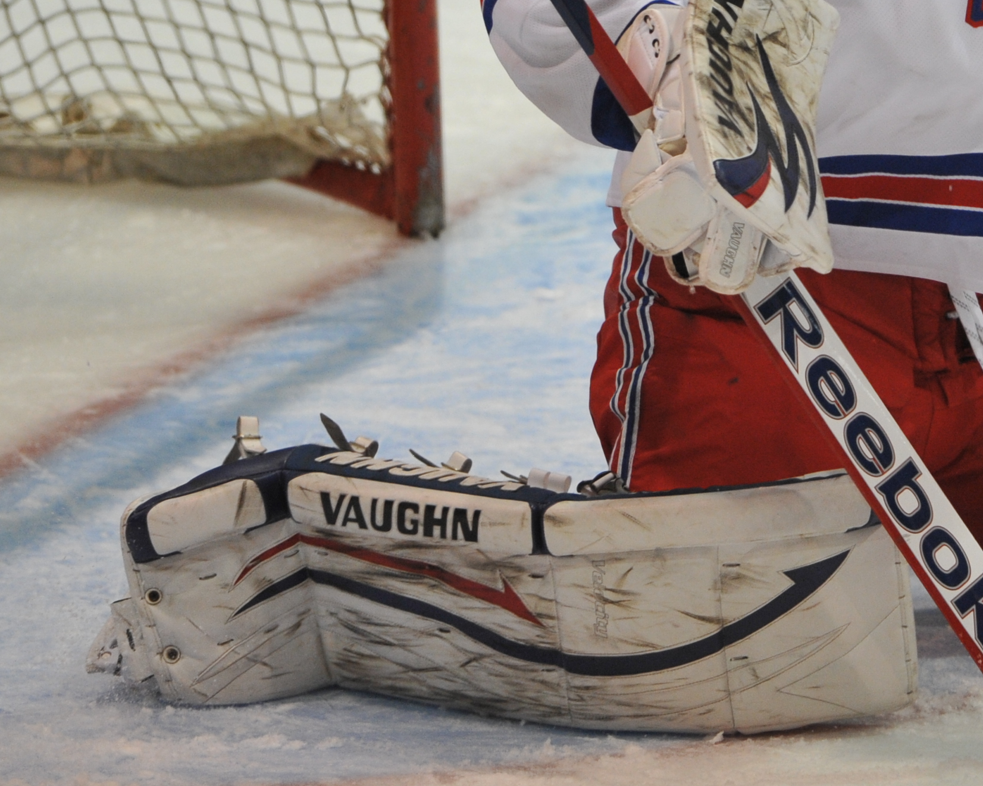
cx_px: 902
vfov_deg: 2.1
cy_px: -6
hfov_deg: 2.7
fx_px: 21089
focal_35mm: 725
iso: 1600
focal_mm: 300
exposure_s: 1/640
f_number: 2.8
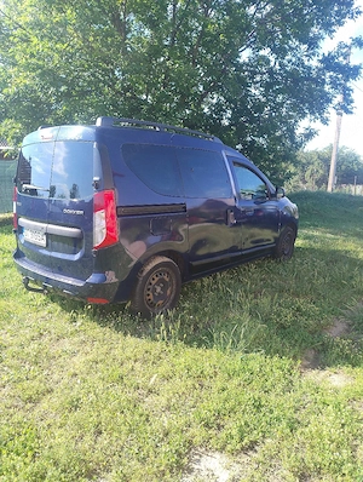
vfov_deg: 71.5
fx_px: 334
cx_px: 182
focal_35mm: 24
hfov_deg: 57.0
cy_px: 241
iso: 100
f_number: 1.8
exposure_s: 1/250
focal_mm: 5.56
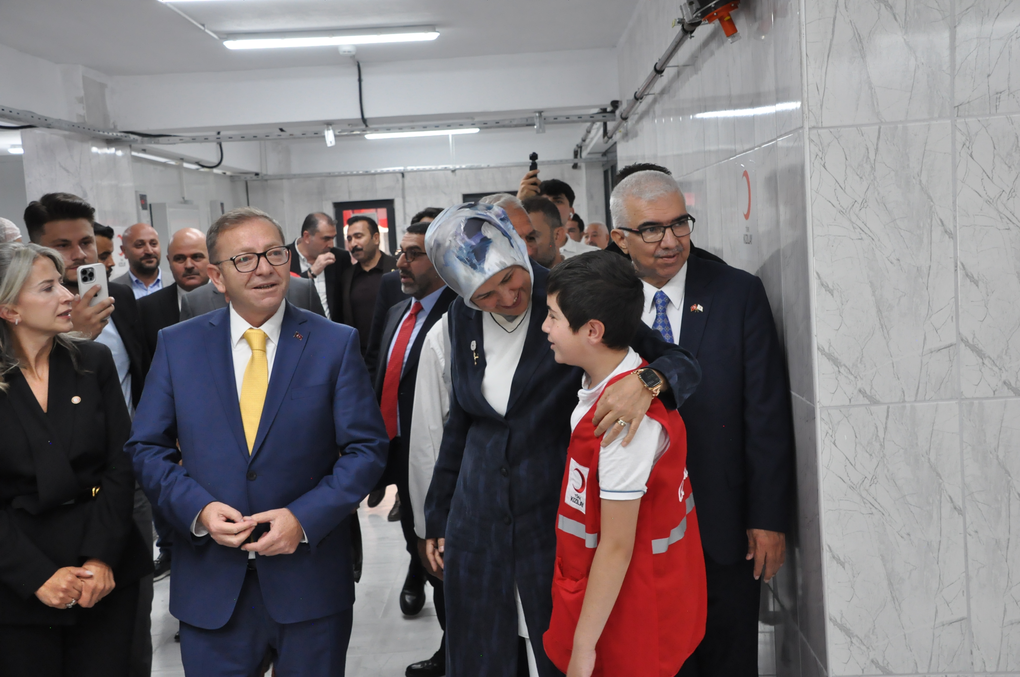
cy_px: 338
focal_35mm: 45
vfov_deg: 29.8
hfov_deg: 43.7
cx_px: 510
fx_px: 1273
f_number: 6.3
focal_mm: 30
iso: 1600
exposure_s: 1/160
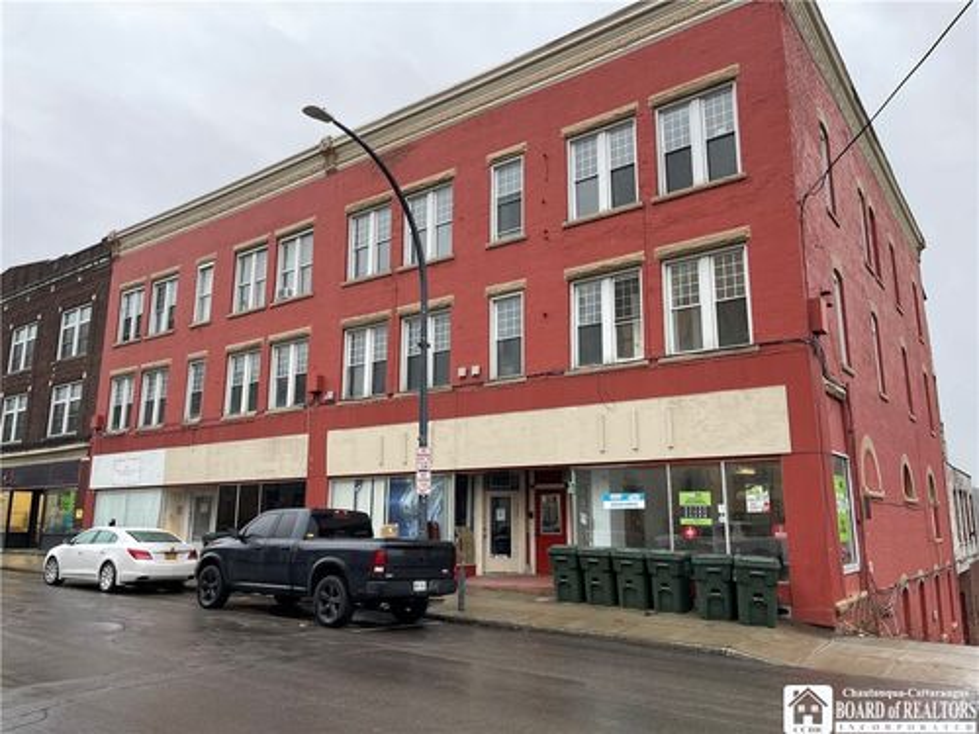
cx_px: 490
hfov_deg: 69.4
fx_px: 707
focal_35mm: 25
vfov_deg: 54.9
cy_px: 367
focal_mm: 5.1
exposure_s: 1/121
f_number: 1.6
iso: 50
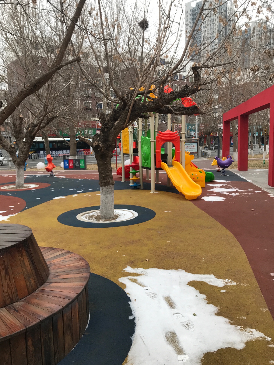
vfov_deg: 61.7
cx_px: 141
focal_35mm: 29
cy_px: 181
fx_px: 306
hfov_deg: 48.2
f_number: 1.8
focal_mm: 3.99
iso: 25
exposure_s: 1/100
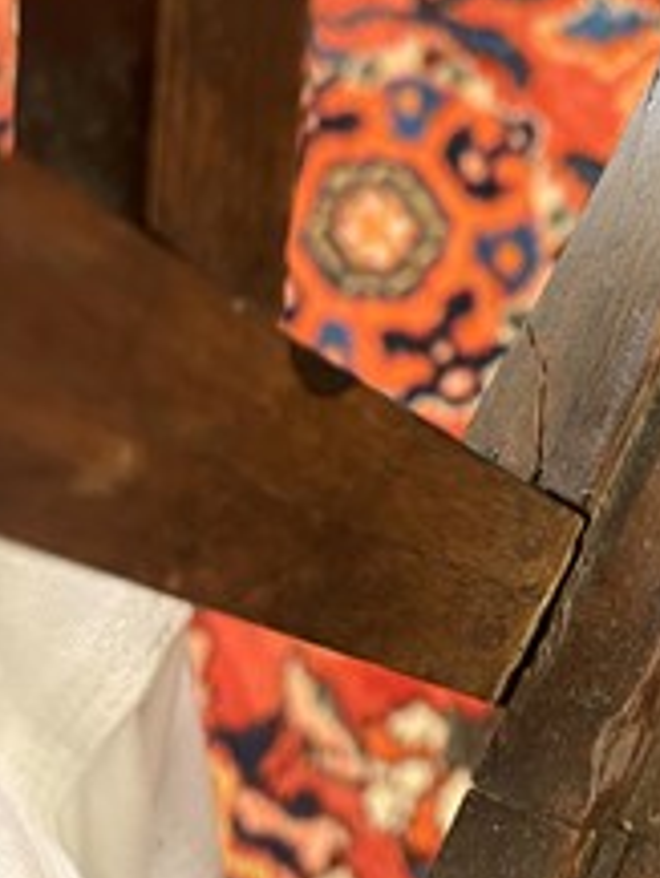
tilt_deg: -64.2
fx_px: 1168
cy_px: 263
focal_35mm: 46
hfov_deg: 30.1
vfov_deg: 40.5
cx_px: 603
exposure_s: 1/33
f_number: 1.6
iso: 640
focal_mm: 5.1
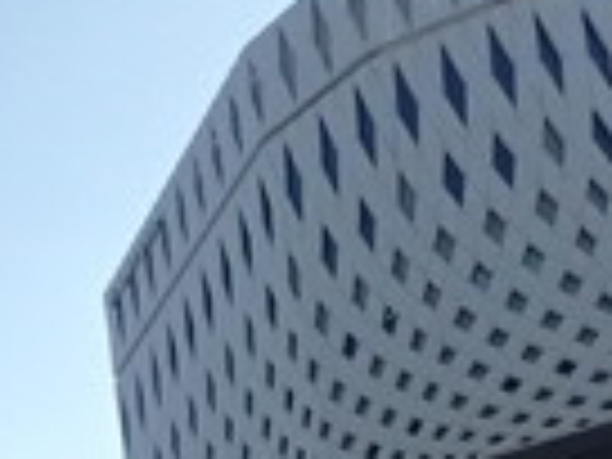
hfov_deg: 21.8
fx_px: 1467
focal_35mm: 83
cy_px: 729
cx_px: -126
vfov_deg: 16.0
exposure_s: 1/2000
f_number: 8
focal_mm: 4.5
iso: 800
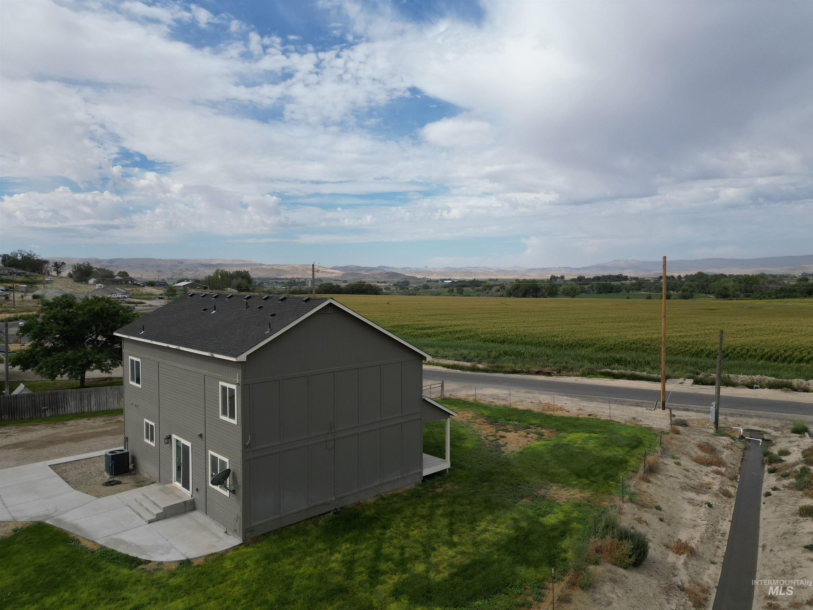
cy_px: 305
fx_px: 564
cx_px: 406
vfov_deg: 56.8
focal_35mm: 24
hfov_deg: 71.6
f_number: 1.7
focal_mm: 6.72
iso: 110
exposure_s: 1/4000
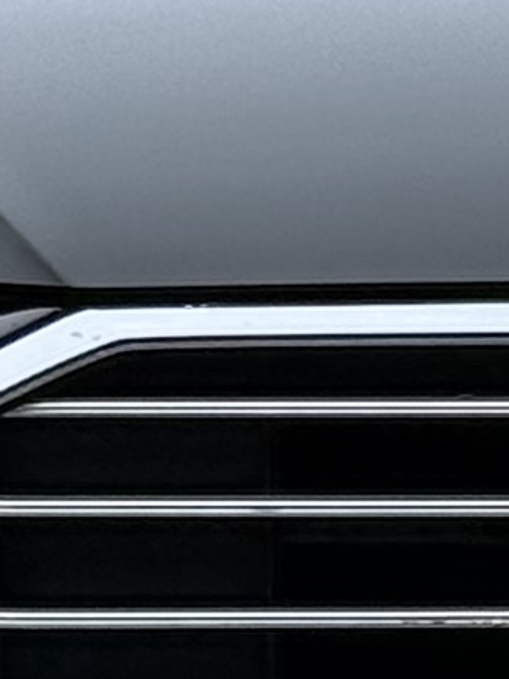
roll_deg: -0.1
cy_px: -12
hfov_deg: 3.4
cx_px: 806
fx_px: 8650
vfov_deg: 4.5
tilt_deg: +1.2
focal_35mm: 441
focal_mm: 6.76
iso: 50
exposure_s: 1/150
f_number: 1.78
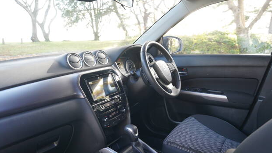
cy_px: 80
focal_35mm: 26
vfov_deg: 44.4
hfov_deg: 71.9
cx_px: 140
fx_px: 187
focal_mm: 24
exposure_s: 1/60
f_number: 4
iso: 800
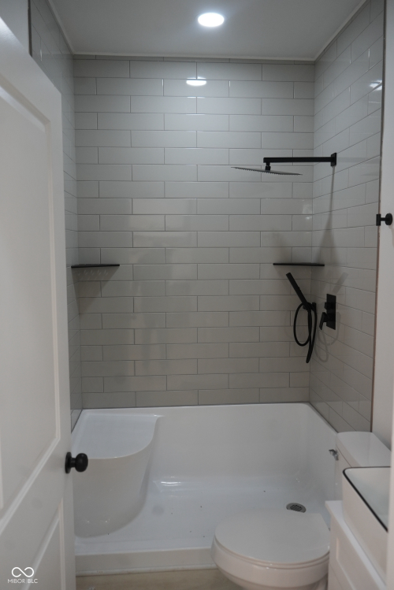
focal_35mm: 28
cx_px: 197
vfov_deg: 65.5
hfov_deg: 46.4
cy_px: 295
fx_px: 459
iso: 1000
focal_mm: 28
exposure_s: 1/160
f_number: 4
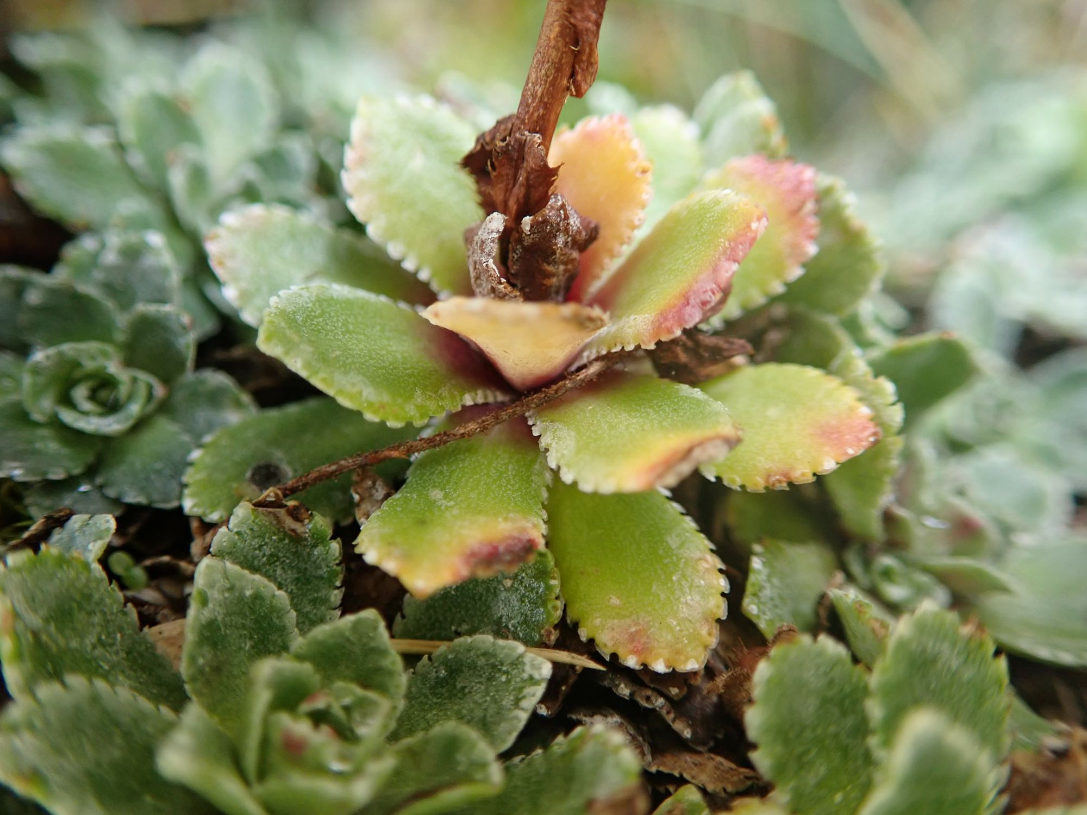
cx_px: 544
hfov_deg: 60.0
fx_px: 942
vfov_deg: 46.8
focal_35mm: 30
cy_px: 408
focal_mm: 5.5
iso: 320
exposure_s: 1/125
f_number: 2.3
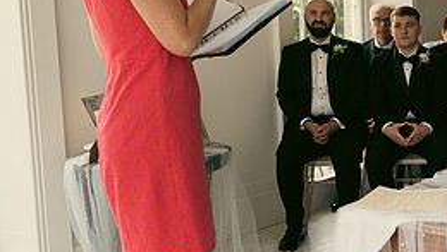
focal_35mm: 56
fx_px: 665
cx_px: 468
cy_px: 104
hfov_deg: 33.4
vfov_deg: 21.5
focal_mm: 24
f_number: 3.5
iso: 125
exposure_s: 1/160
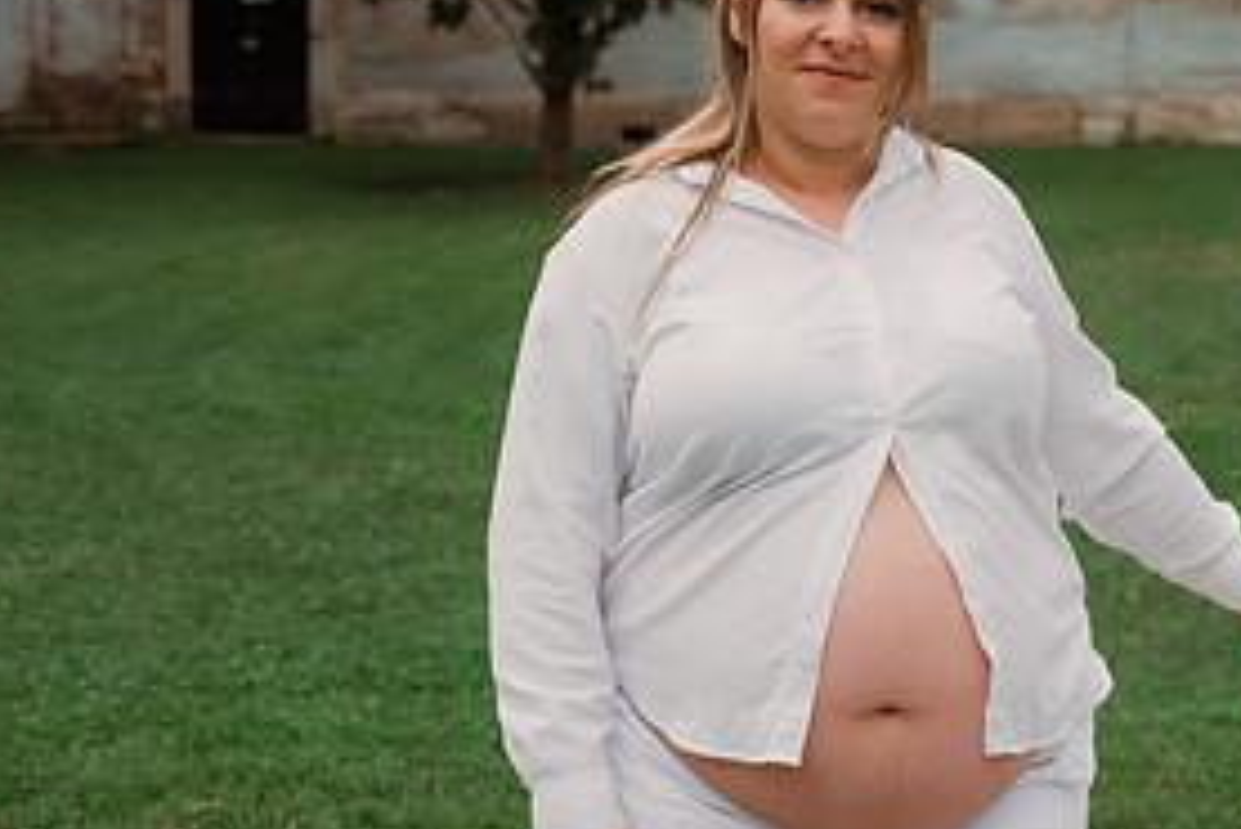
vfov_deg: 12.2
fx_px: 3863
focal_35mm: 112
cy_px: 214
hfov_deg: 18.2
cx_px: 883
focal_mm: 50
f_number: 3.2
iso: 2000
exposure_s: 1/320
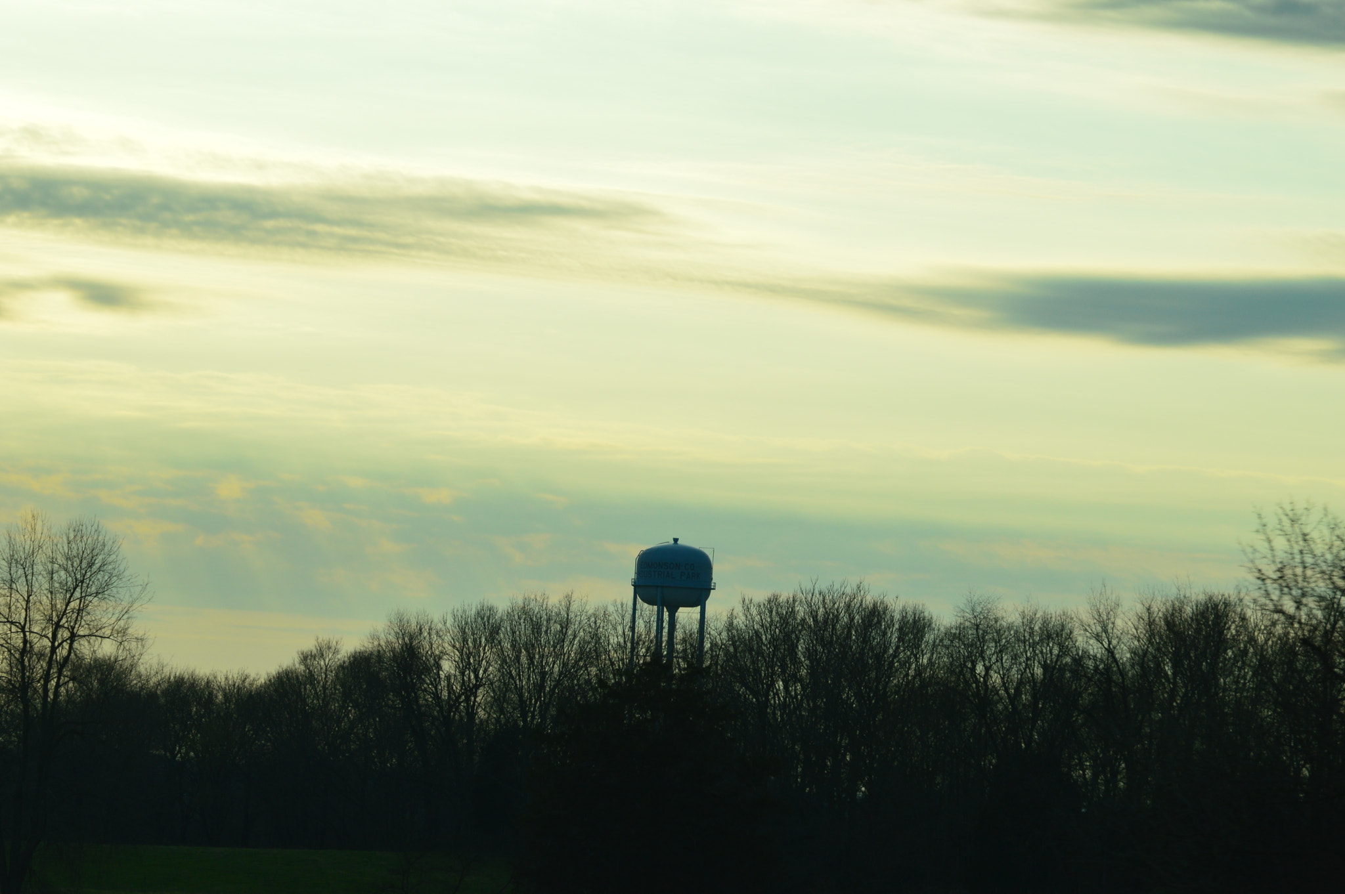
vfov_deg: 7.6
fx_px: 6719
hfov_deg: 11.4
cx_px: 672
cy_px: 447
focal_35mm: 180
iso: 220
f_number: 11
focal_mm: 120
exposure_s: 1/500
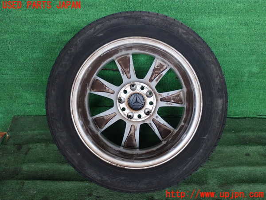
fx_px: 315
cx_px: 133
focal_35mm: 41
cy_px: 100
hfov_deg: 45.8
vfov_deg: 35.1
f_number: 2.8
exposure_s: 1/125
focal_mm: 7.31
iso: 500
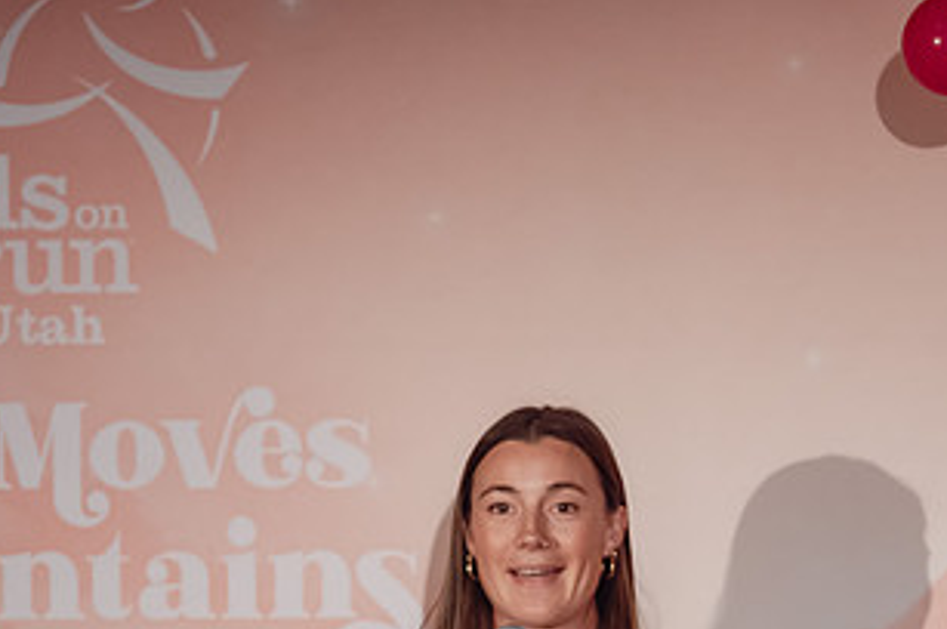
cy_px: 540
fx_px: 7647
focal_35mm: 291
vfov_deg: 4.7
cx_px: 454
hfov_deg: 7.1
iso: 3200
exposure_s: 1/640
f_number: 2.8
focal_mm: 140
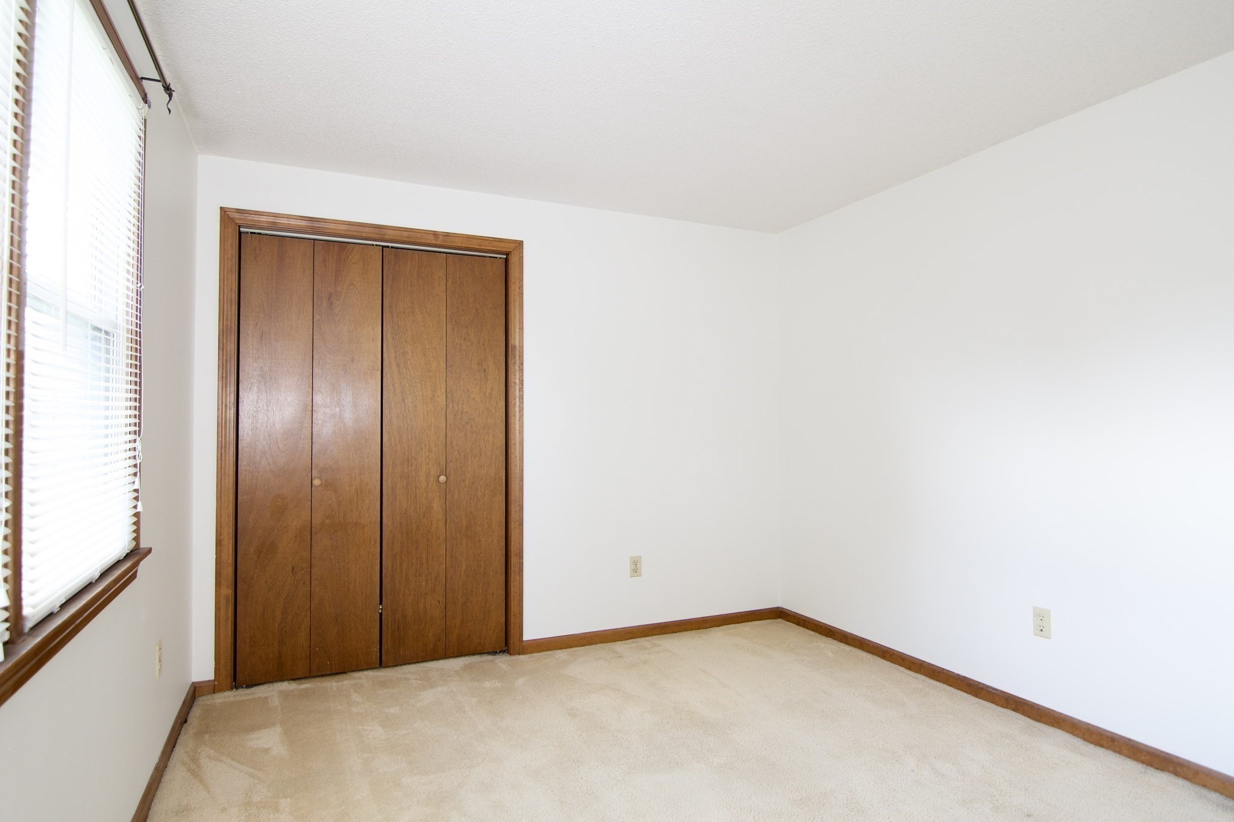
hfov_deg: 85.4
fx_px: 668
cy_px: 411
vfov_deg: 63.2
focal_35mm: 20
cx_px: 617
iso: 500
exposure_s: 1/60
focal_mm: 13
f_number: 4
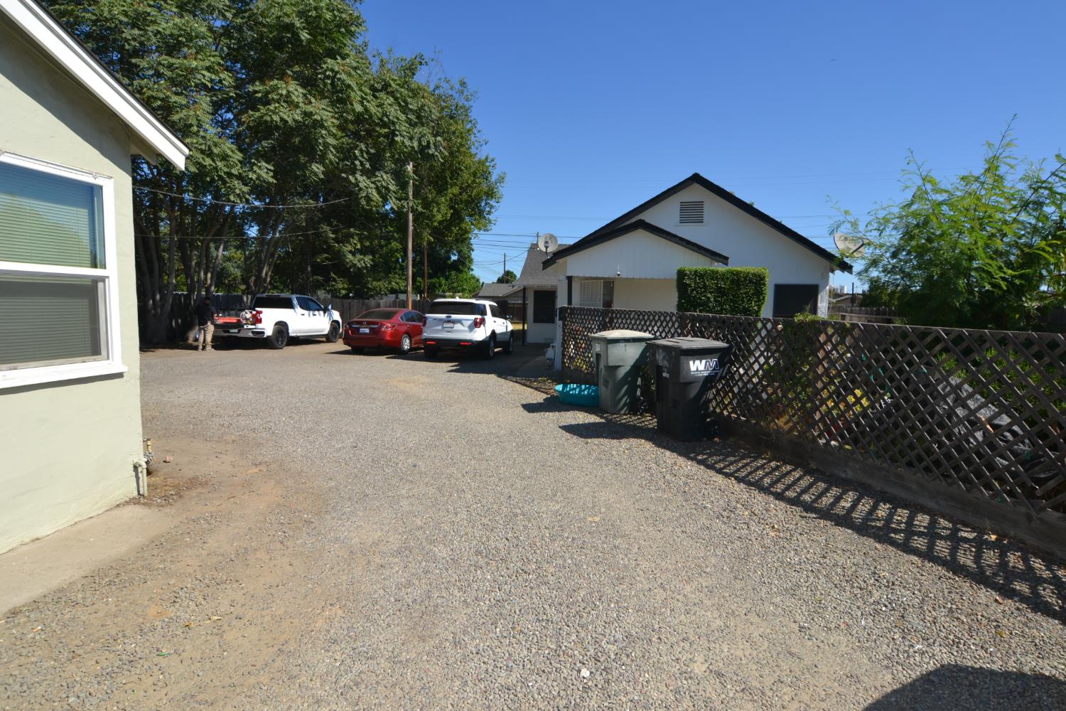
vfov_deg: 67.4
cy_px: 356
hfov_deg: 90.0
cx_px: 533
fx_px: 533
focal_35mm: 18
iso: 100
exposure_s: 1/200
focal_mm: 12
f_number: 9
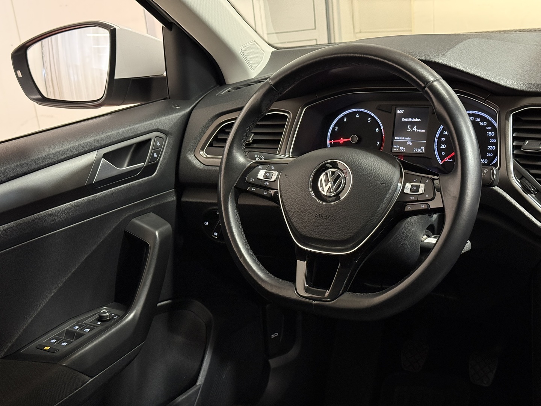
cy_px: 203
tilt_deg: -19.1
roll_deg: +6.3
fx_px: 750
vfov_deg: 30.3
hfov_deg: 39.7
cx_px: 270
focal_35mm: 48
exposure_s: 1/33
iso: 400
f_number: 1.78
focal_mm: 6.76
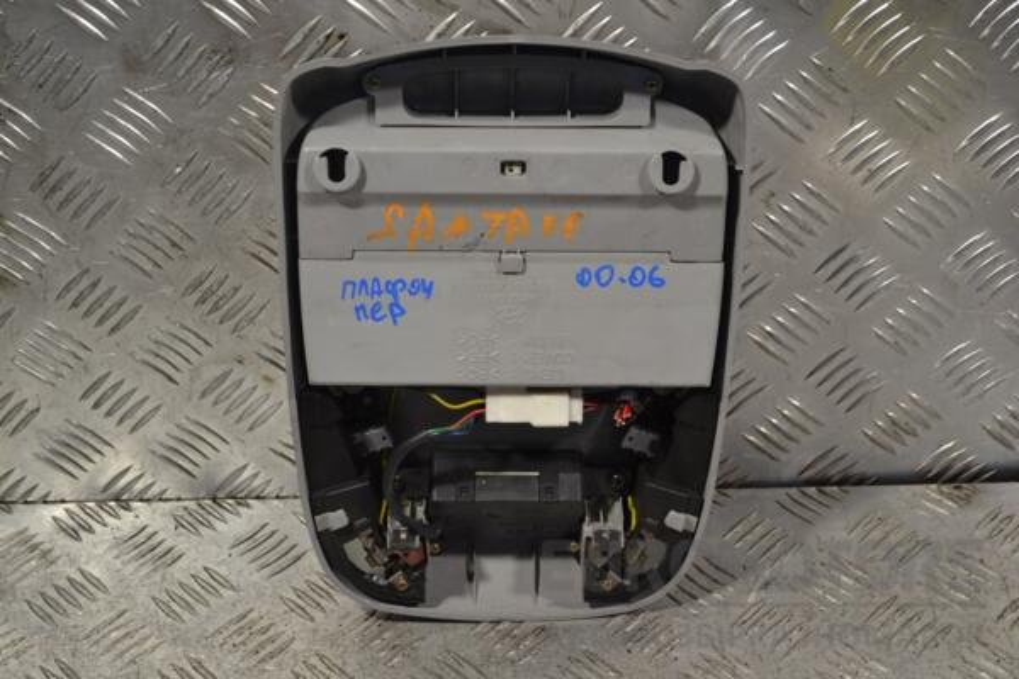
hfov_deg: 31.9
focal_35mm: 63
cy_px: 340
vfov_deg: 21.6
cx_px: 510
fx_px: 1783
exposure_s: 1/100
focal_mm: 42
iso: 400
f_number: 5.3
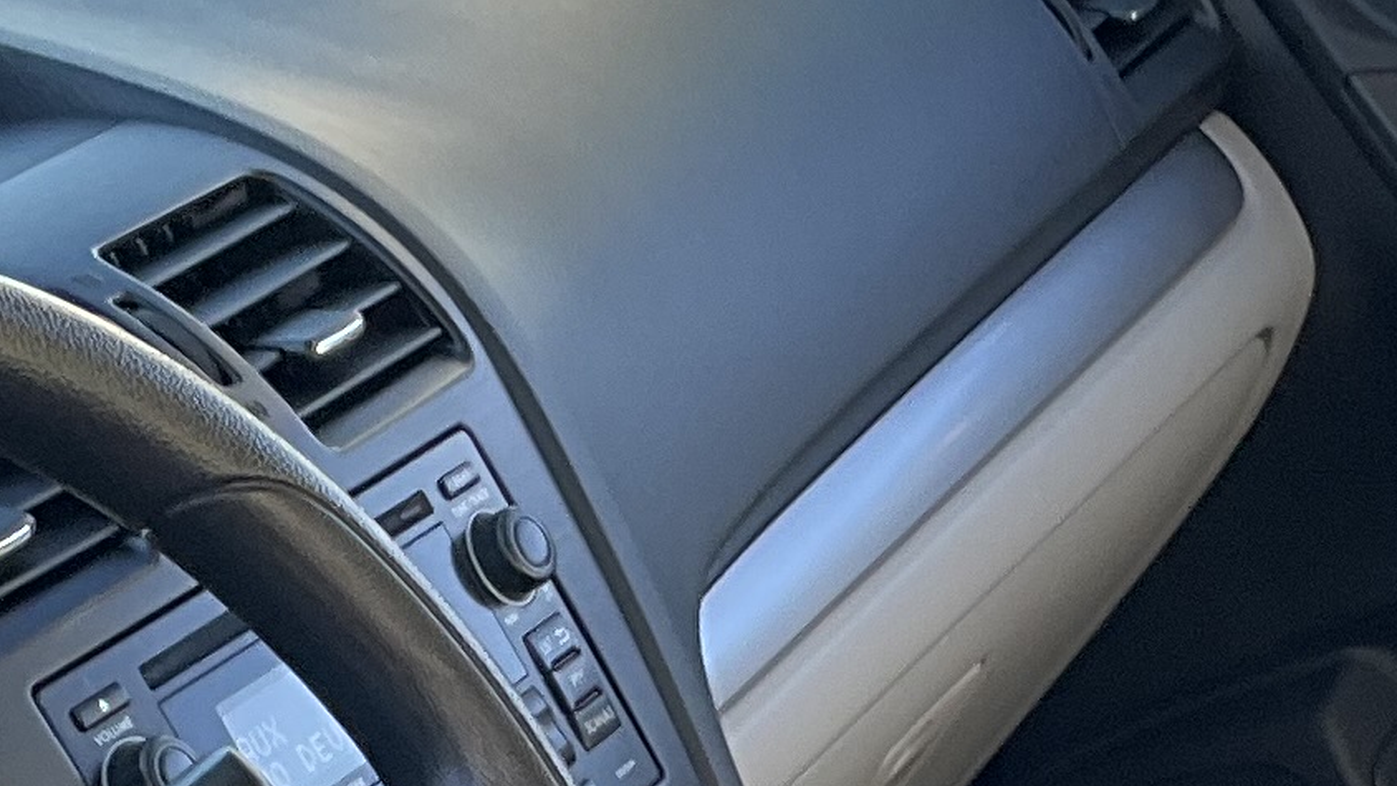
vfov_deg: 7.7
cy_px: 1506
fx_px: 5594
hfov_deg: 14.2
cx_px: 1016
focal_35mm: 151
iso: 32
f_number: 1.8
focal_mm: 3
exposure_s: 1/122
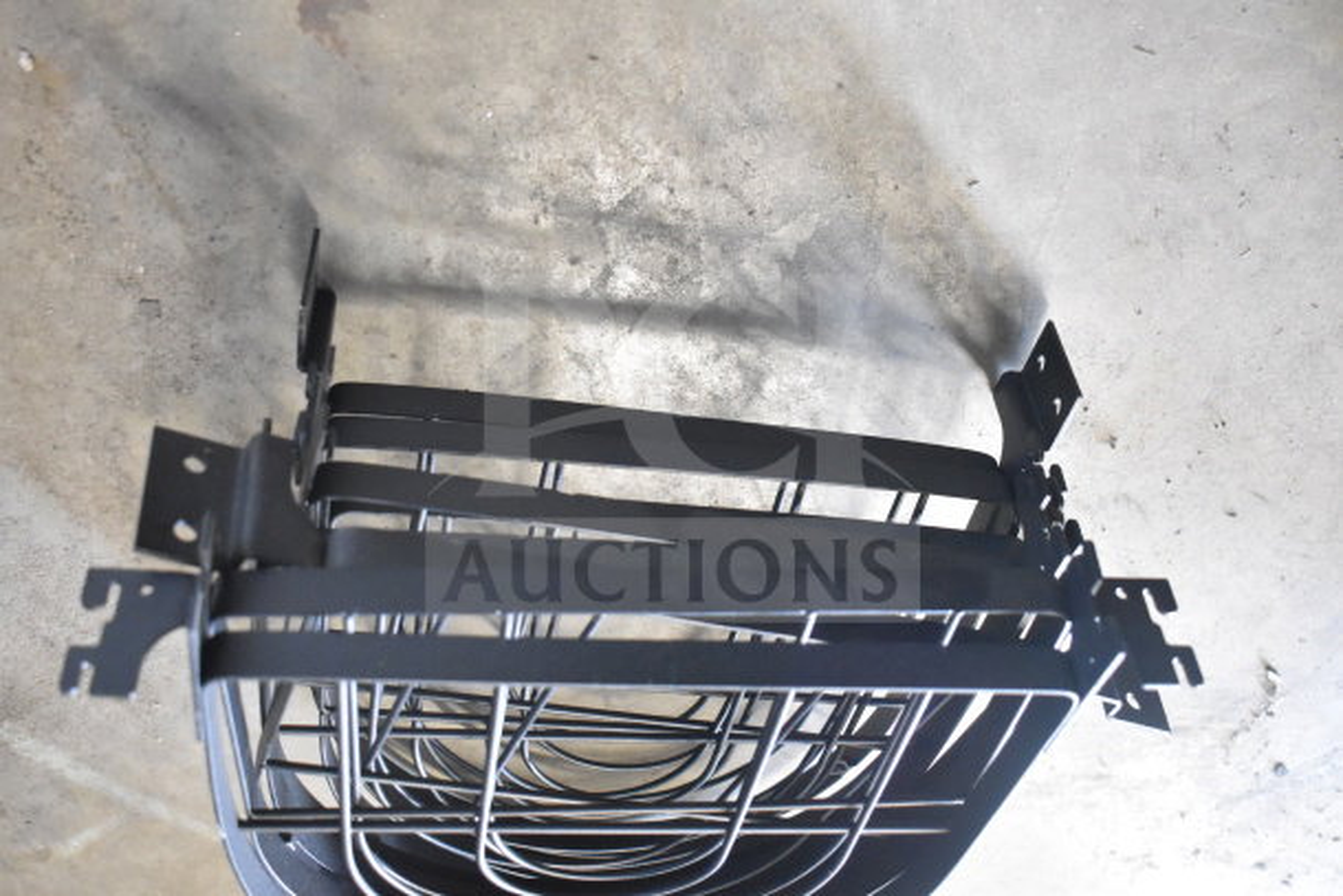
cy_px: 448
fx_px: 1455
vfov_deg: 34.2
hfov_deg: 49.5
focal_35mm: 39
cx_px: 672
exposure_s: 1/40
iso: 5600
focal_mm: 26
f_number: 4
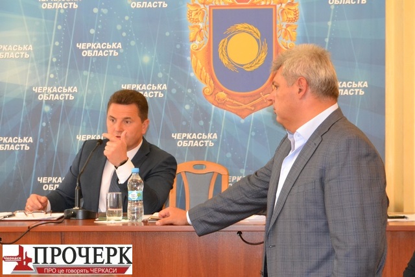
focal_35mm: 82
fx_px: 951
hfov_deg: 24.6
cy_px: 138
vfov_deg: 16.6
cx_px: 208
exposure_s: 1/60
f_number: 5.6
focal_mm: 55
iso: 3200
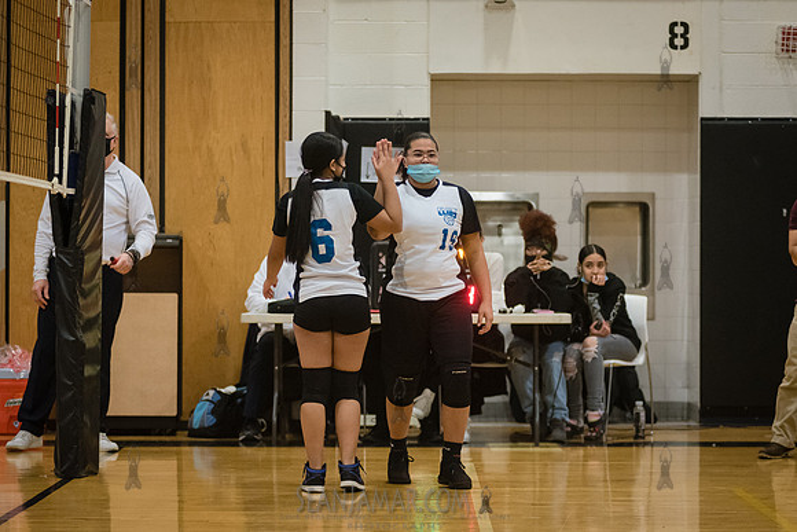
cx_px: 411
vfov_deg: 10.2
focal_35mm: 135
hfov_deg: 15.2
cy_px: 255
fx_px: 2981
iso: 5000
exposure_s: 1/400
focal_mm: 112
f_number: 3.2
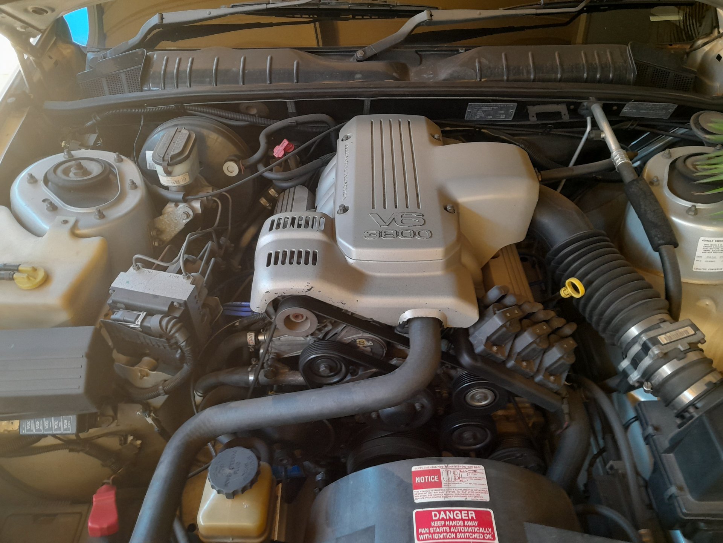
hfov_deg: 65.3
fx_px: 564
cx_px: 362
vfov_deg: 51.4
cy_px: 272
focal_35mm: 27
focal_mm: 4
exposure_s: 1/50
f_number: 1.8
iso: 250
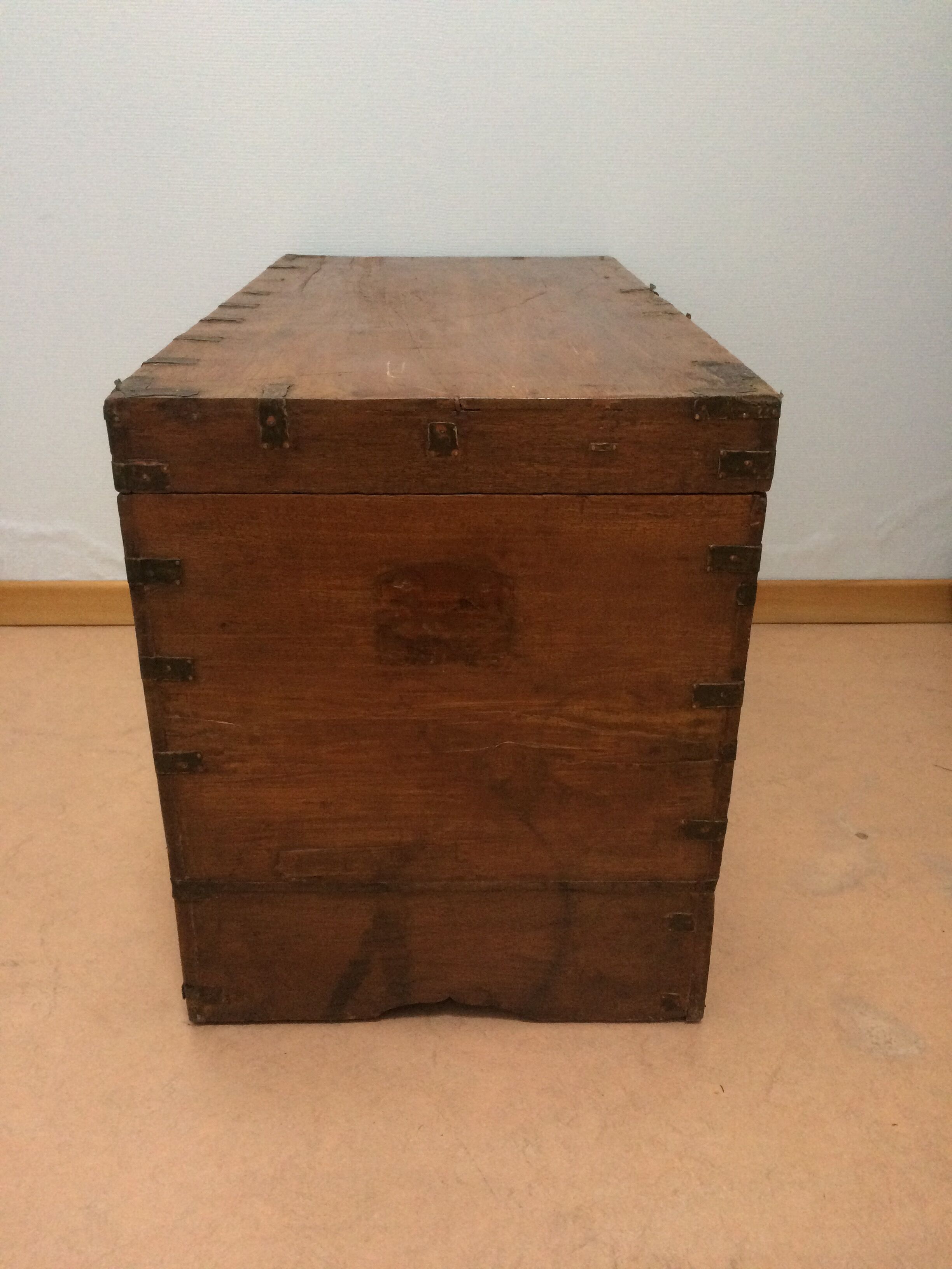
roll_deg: +0.8
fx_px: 1063
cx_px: 476
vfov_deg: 61.7
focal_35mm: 29
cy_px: 634
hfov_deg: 48.2
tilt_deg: -25.4
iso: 320
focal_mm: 4.15
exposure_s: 1/33
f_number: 2.2
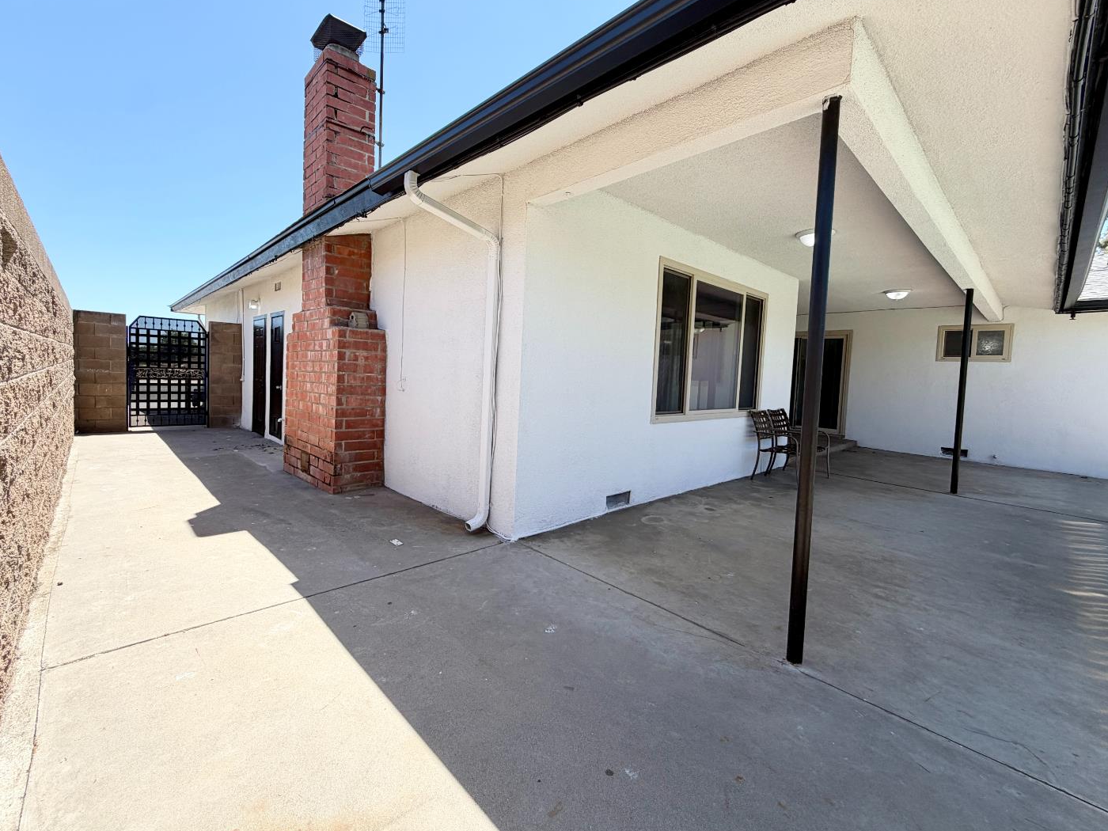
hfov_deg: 98.1
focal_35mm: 15
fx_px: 480
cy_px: 395
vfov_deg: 81.7
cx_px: 529
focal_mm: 2.22
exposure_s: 1/770
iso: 40
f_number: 2.2
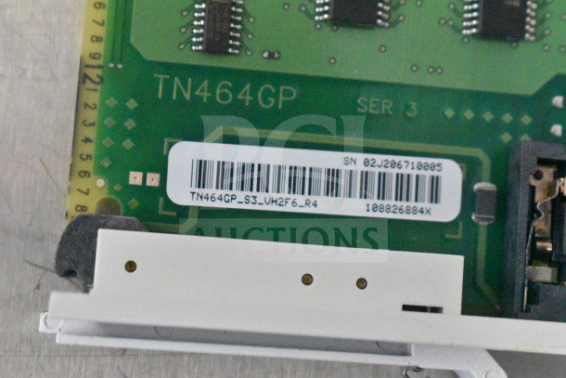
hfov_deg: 24.6
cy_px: 189
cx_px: 283
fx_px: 1297
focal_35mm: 82
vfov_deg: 16.6
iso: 25600
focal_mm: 55
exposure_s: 1/80
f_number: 5.6
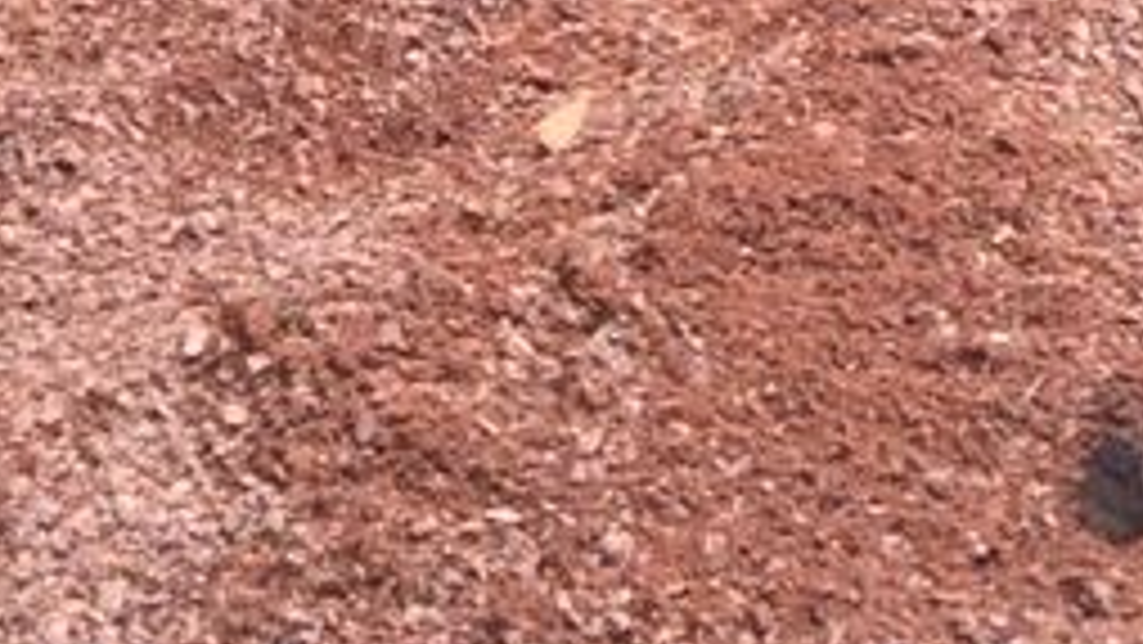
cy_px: -1955
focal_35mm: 159
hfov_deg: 13.5
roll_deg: -2.2
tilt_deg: -11.3
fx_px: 4820
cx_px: 684
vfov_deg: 6.3
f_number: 2.2
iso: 32
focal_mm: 4.15
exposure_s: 1/313
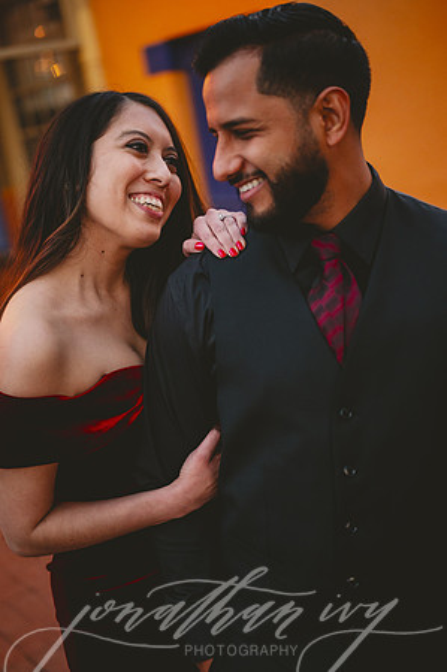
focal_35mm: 50
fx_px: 933
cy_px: 336
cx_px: 224
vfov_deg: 39.6
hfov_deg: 26.9
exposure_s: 1/500
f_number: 2
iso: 1600
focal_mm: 50
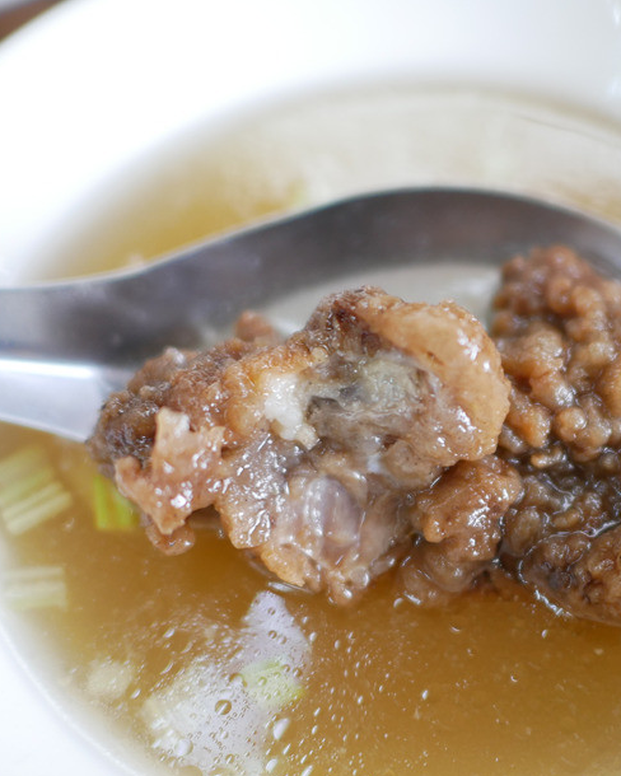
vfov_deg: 38.6
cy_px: 466
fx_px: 1103
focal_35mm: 48
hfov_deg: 30.3
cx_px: 536
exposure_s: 1/60
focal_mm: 15
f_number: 1.7
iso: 320
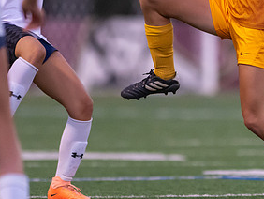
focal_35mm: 1118
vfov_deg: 1.3
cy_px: 87
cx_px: 303
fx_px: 8534
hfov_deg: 1.8
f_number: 2.8
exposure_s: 1/1000
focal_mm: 300
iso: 2500
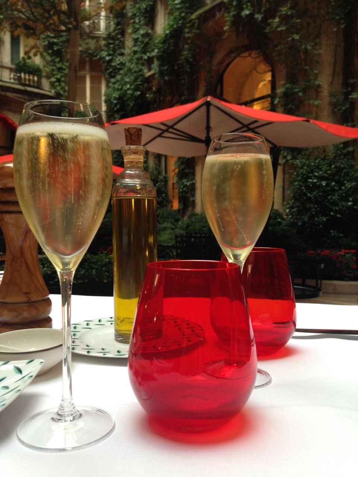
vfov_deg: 55.4
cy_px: 238
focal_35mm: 33
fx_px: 455
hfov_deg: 42.9
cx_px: 179
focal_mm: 4.12
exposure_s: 1/20
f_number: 2.4
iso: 80
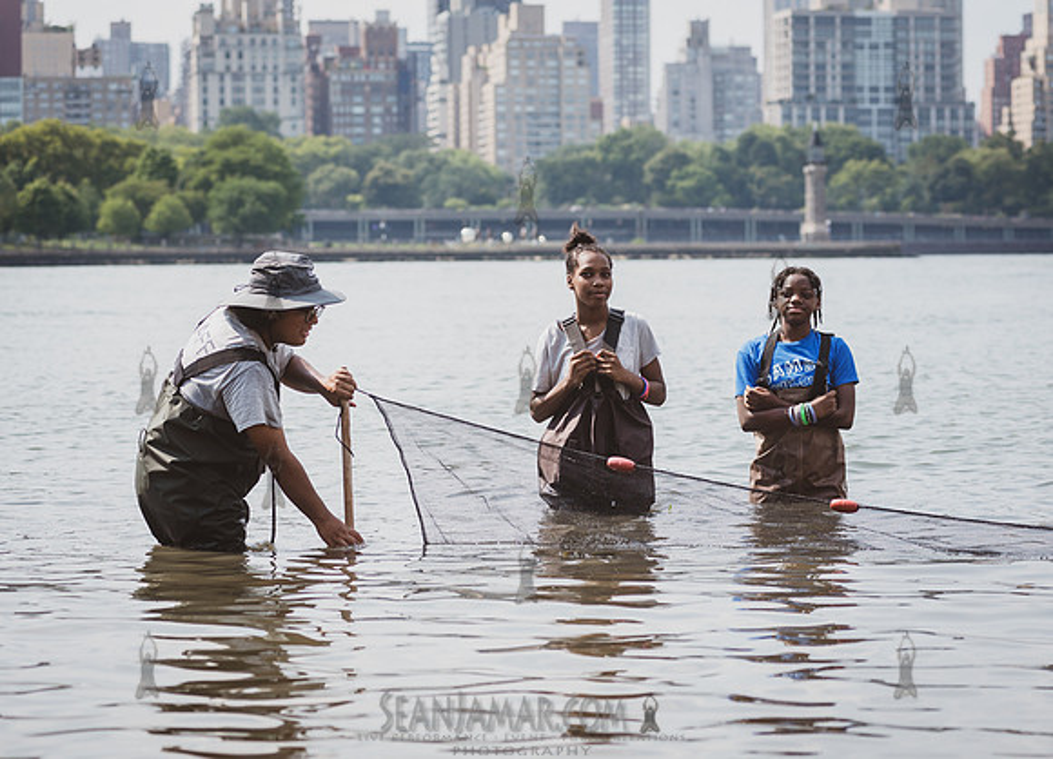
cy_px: 407
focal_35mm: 114
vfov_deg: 12.7
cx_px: 610
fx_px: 3407
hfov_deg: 17.6
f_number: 4.5
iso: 100
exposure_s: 1/800
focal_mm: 100
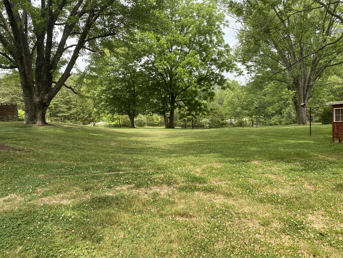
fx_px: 258
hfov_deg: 67.3
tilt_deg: -6.7
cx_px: 172
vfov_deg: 53.1
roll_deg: +3.5
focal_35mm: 26
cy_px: 129
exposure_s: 1/654
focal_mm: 4.25
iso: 32
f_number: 1.8
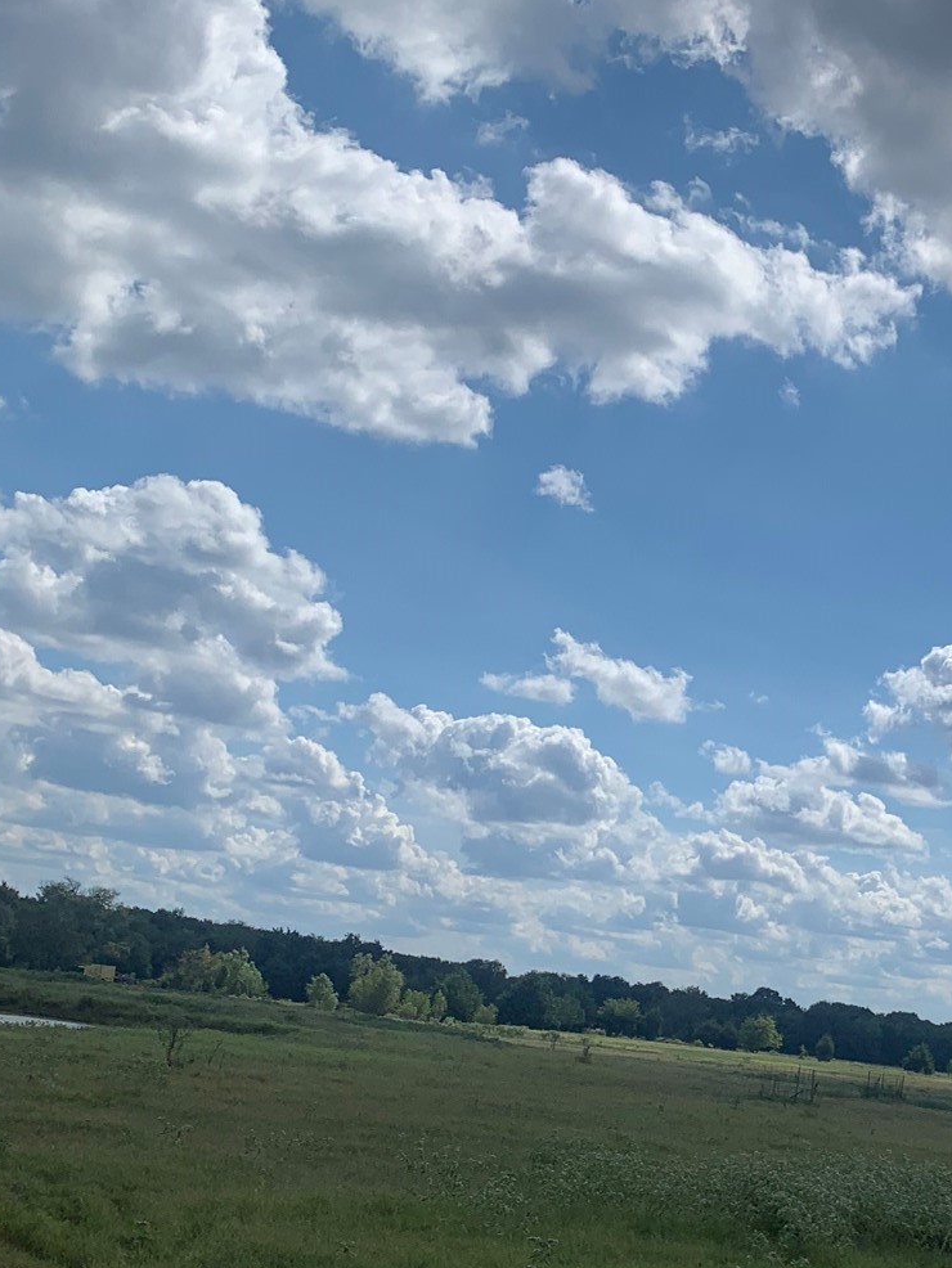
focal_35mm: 54
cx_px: 769
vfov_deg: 35.3
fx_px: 1979
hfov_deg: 26.5
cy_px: 818
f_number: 1.8
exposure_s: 1/6897
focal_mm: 4.25
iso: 25
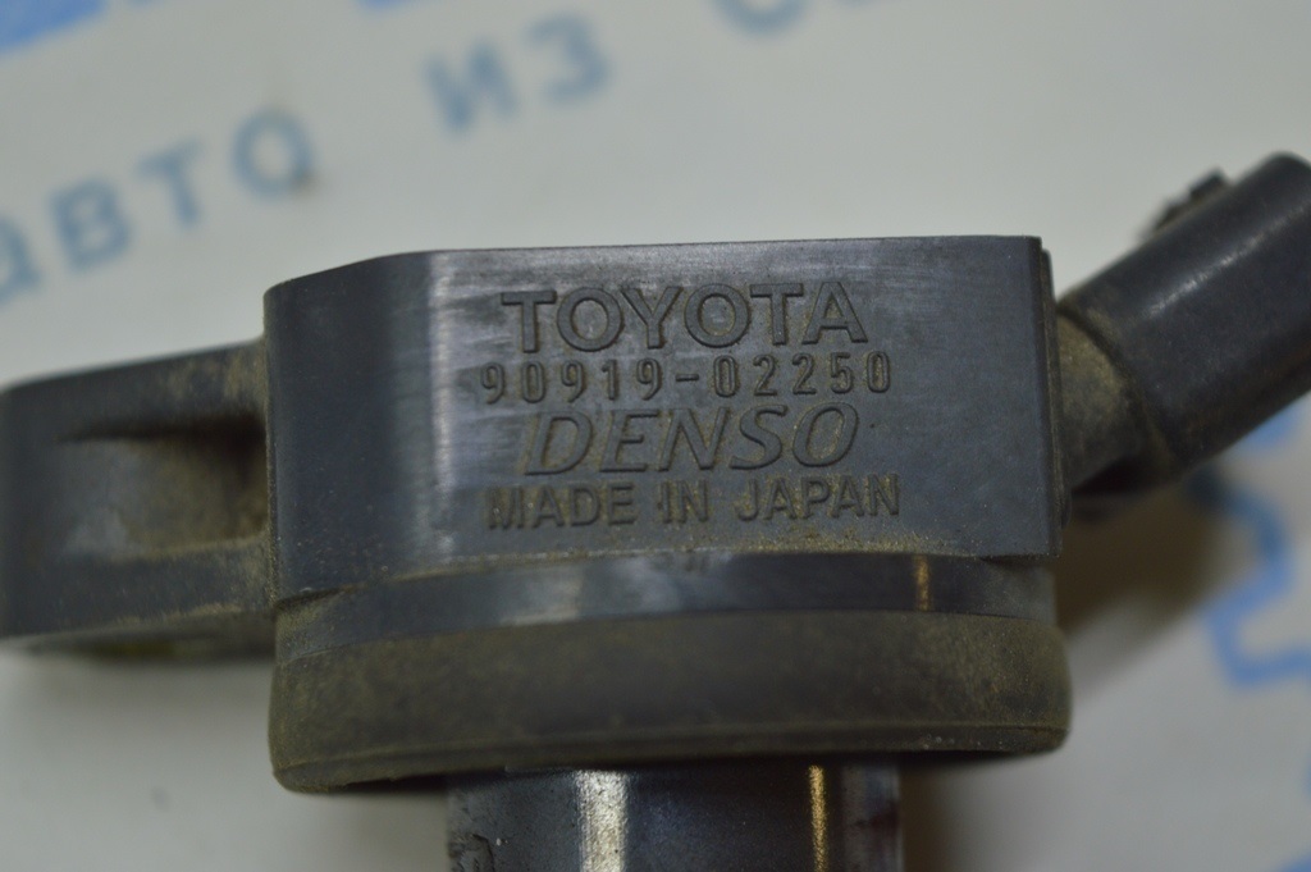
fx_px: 3002
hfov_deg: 24.6
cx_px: 656
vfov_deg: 16.5
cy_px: 436
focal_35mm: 82
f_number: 5.6
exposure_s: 1/60
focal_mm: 55
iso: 400
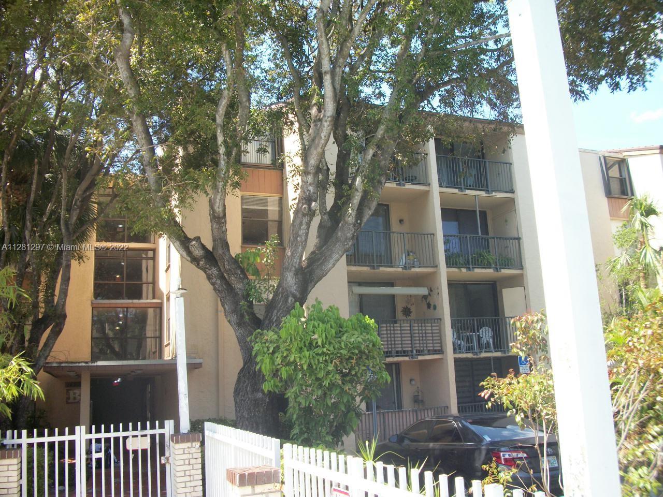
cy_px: 248
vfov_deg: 44.2
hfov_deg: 56.8
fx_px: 613
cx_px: 332
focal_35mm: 32
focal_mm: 5.7
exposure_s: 1/50
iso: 80
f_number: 8.8
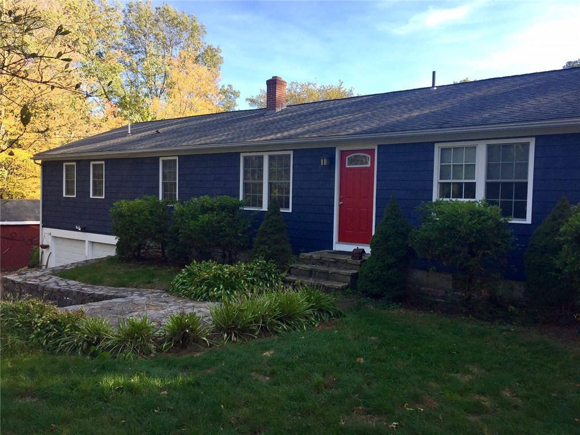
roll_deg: -1.8
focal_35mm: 29
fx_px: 486
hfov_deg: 61.7
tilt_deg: -1.6
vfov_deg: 48.2
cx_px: 290
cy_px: 218
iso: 32
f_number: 2.2
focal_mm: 4.15
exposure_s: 1/449
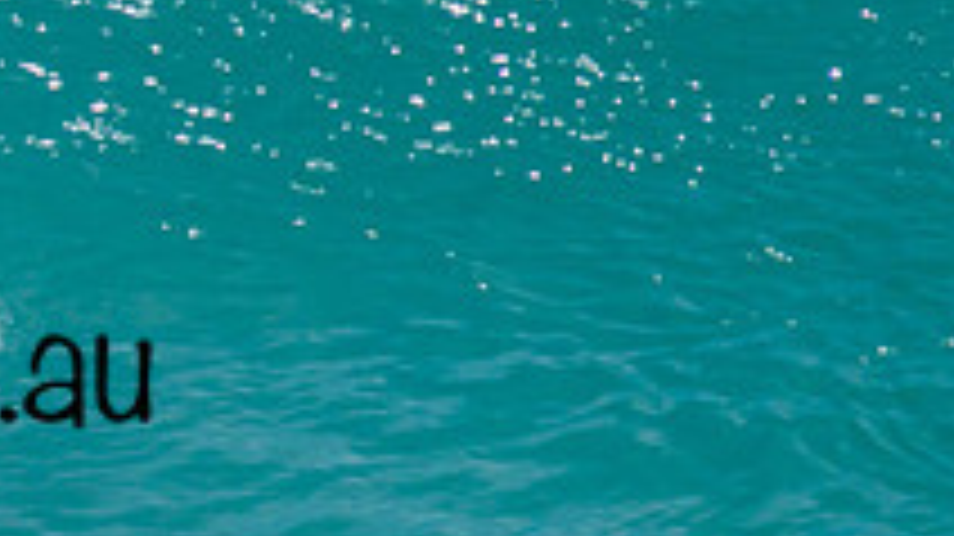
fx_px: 79340
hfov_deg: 0.7
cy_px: 205
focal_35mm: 3138
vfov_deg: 0.4
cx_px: -438
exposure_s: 1/2000
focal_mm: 800
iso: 800
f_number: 11
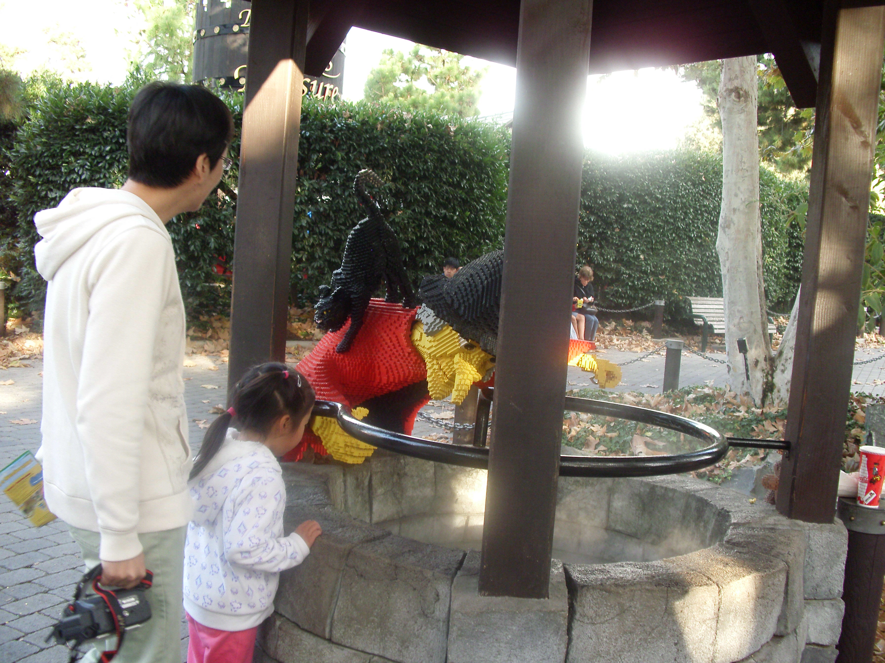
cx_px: 442
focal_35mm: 38
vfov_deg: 37.7
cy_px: 332
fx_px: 972
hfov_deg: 49.0
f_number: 3.1
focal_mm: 6.3
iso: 140
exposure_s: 1/60
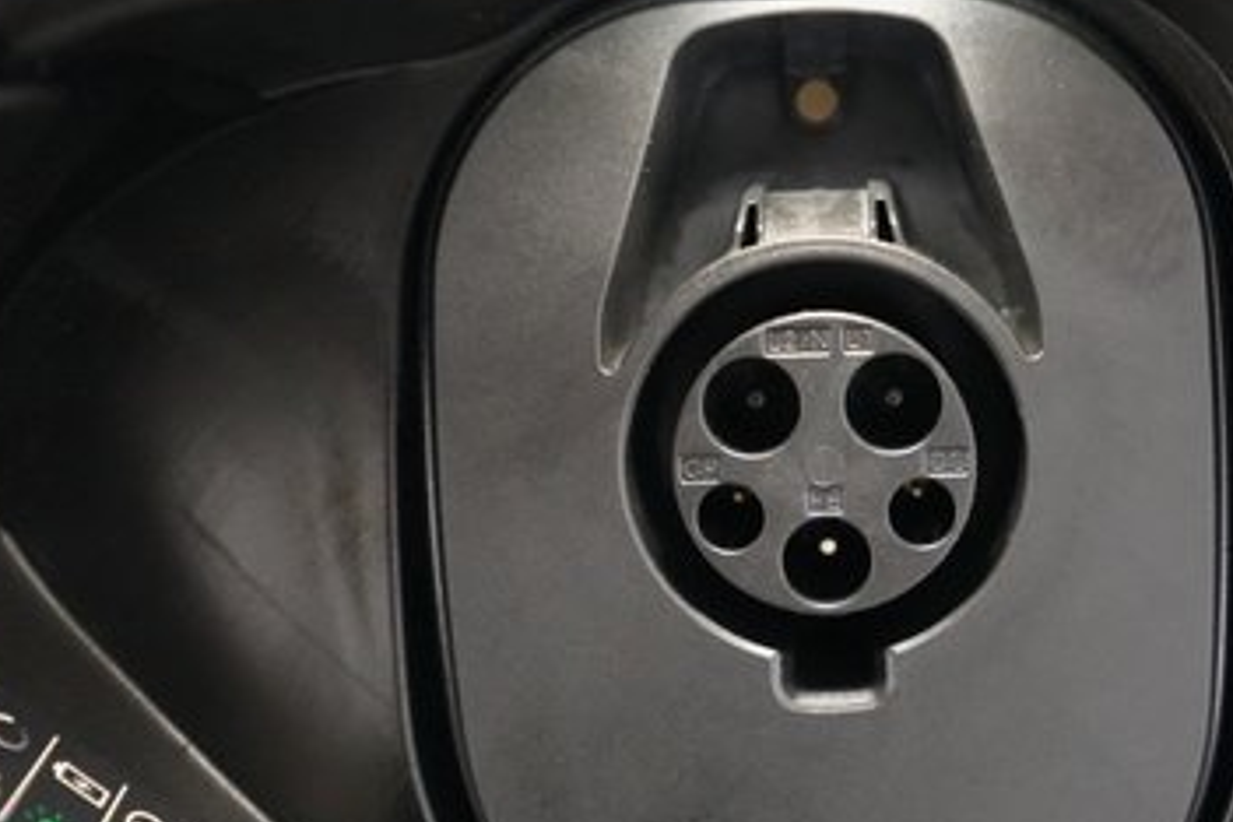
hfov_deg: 38.3
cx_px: 847
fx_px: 1747
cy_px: 527
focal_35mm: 51
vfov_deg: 26.4
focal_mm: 28
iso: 12800
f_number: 2.8
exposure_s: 1/160
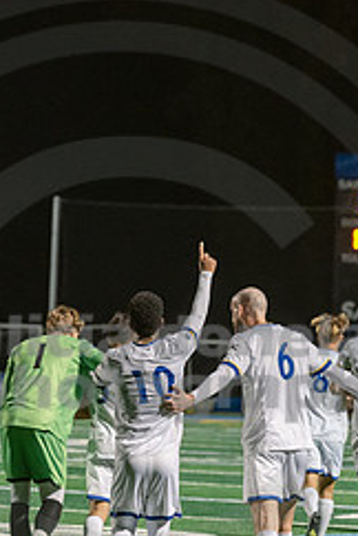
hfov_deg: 4.4
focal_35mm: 310
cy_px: 361
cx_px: 122
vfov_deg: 6.6
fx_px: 4624
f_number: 4
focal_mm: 130
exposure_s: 1/400
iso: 2500
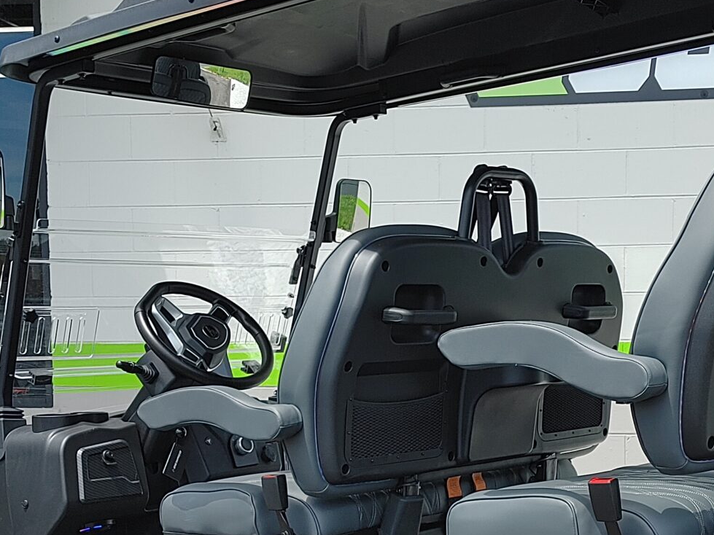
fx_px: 1402
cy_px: 434
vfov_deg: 21.3
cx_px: 501
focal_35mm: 68
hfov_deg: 28.3
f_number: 1.8
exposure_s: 1/1190
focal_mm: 4.81
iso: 50
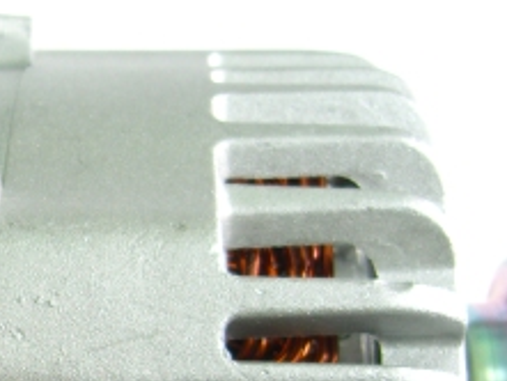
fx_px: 1612
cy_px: 381
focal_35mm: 110
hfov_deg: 17.5
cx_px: -2
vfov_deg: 13.3
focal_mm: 7.9
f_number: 2.8
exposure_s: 1/40
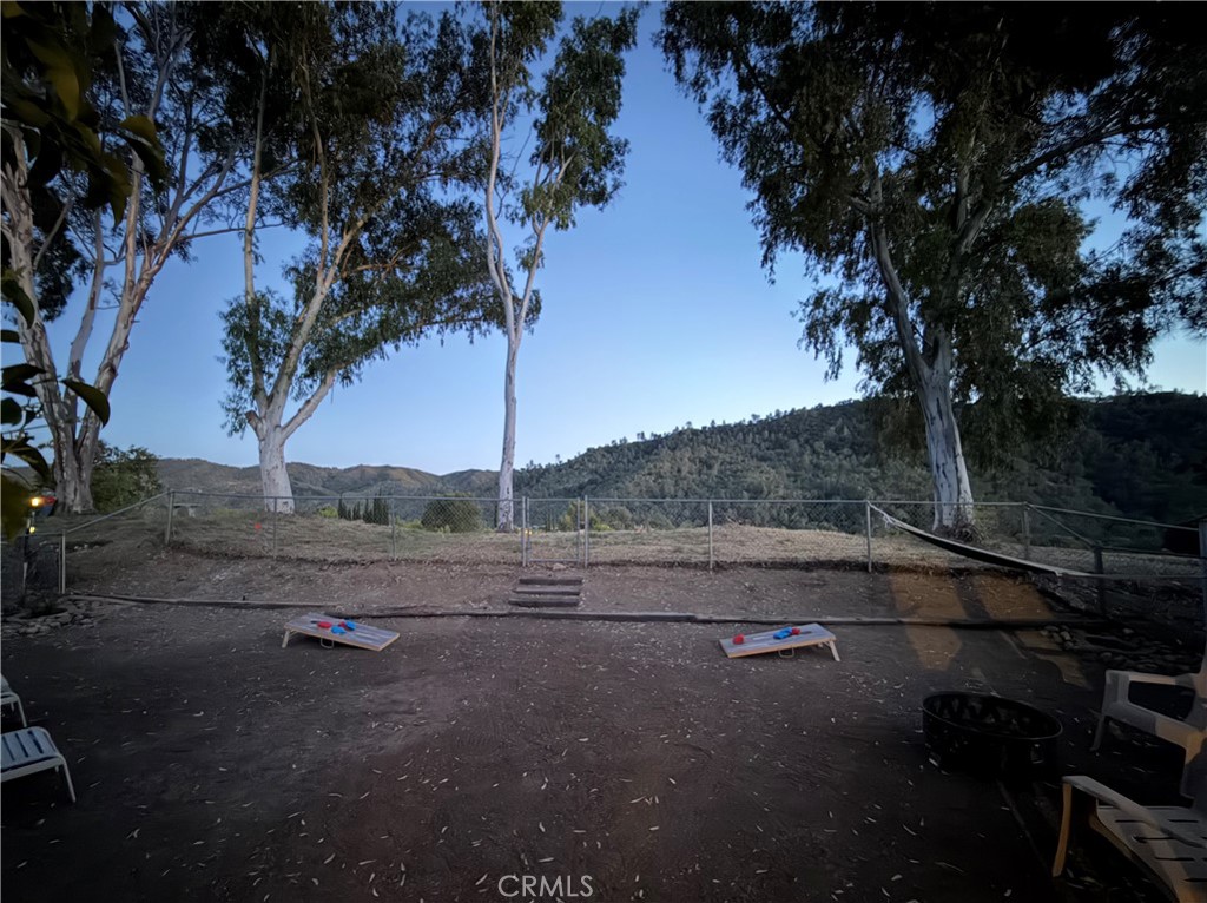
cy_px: 452
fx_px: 488
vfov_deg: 85.6
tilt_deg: +2.6
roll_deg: +0.7
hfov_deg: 102.1
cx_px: 604
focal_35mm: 14
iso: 2000
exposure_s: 1/6
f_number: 2.2
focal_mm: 2.22
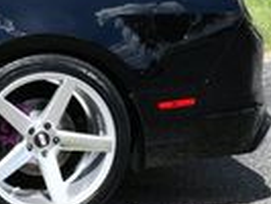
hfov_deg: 8.4
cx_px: -316
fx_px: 1740
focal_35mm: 222
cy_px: -145
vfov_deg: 6.6
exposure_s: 1/250
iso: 125
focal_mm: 24
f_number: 8
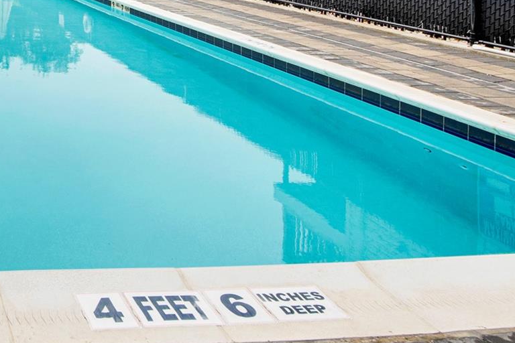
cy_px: -53
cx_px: -48
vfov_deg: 32.9
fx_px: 486
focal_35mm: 34
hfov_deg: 43.5
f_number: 8
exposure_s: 1/60
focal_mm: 8.5
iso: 100
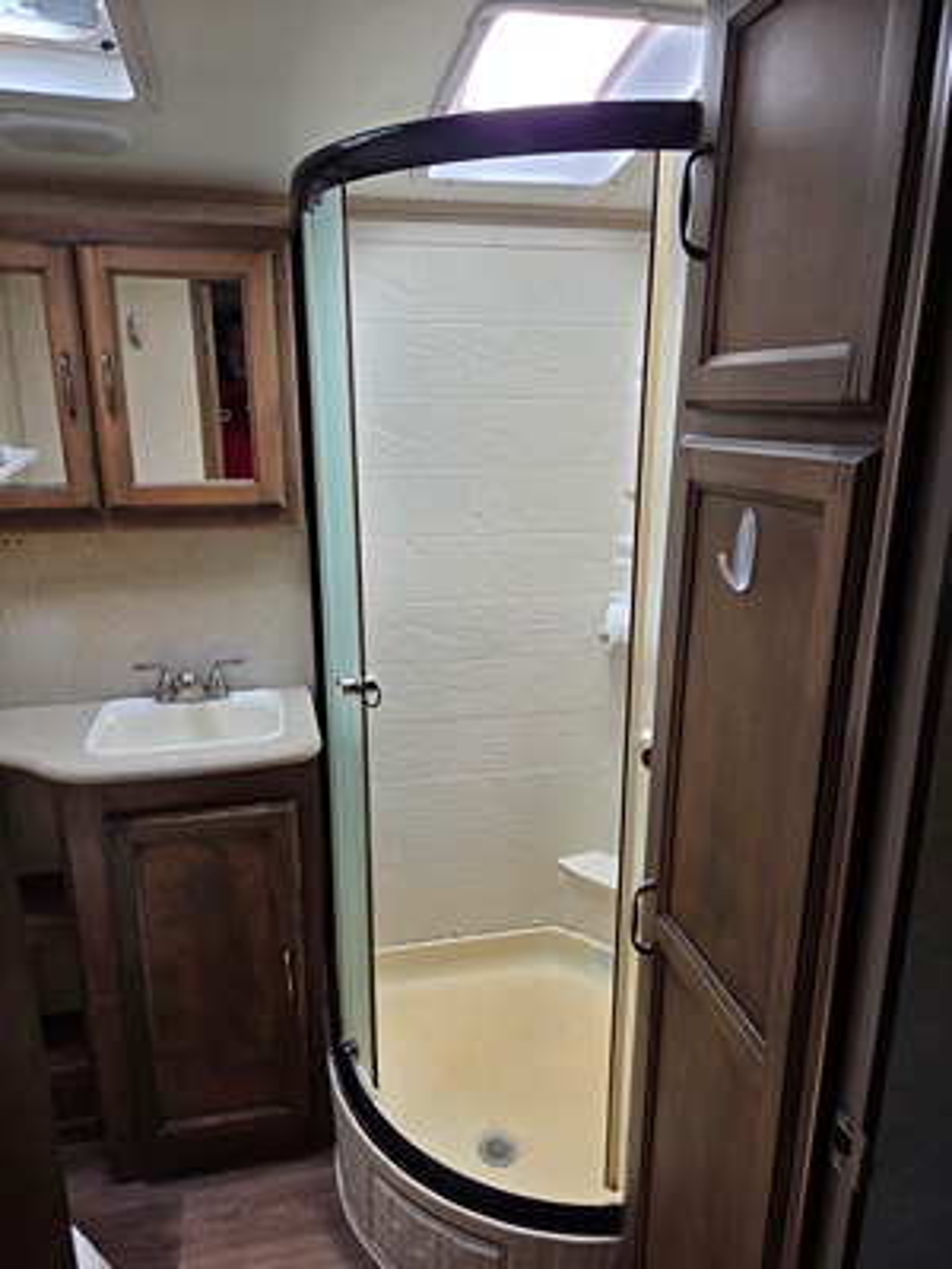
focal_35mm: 23
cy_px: 634
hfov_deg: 58.9
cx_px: 476
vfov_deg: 73.9
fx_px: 843
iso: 40
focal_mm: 5.4
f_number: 1.8
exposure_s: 1/180
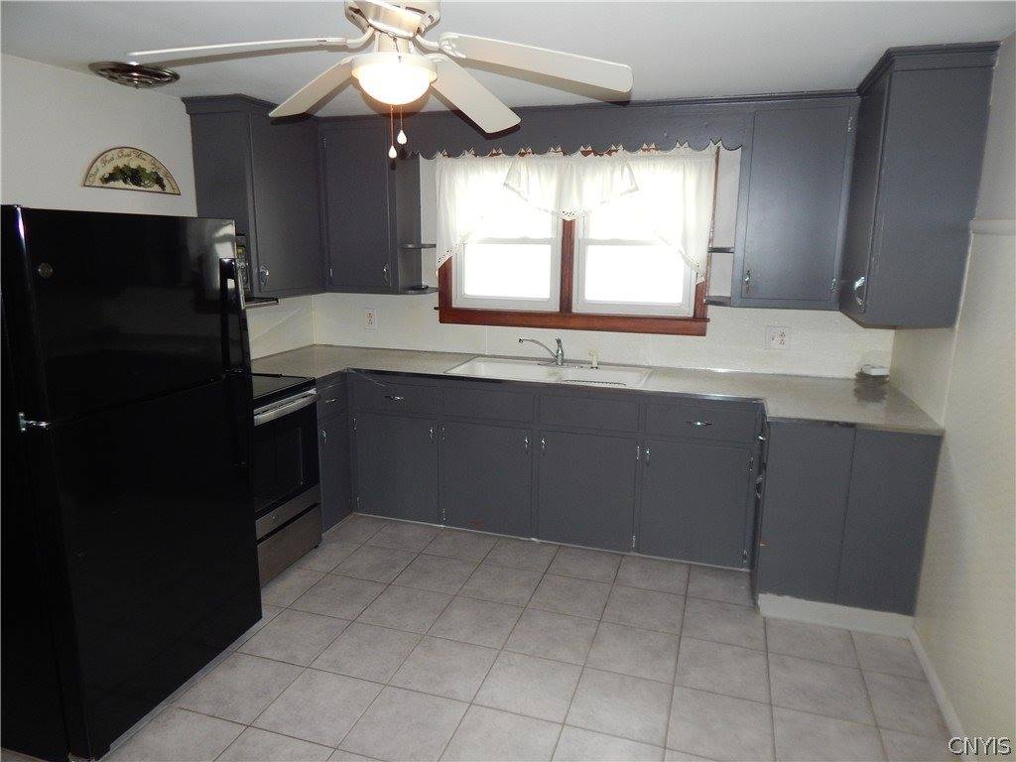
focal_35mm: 23
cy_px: 381
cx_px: 508
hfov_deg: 73.9
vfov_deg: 58.9
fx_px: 675
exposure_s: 1/30
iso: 200
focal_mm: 4
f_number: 3
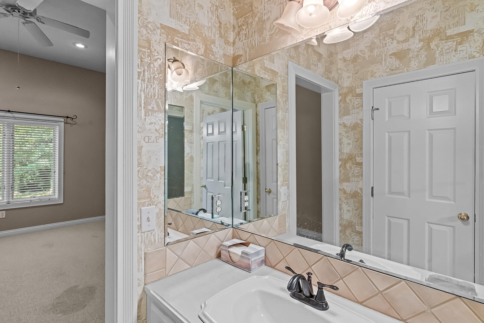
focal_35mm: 17
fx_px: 229
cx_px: 242
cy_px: 162
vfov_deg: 70.5
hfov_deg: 93.3
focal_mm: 17
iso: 6400
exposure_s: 1/50
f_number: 9
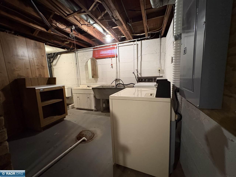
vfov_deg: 85.7
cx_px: 118
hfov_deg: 102.1
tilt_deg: -7.5
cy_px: 88
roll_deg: +2.7
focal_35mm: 14
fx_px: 95
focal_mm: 2.22
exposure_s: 1/60
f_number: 2.2
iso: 800
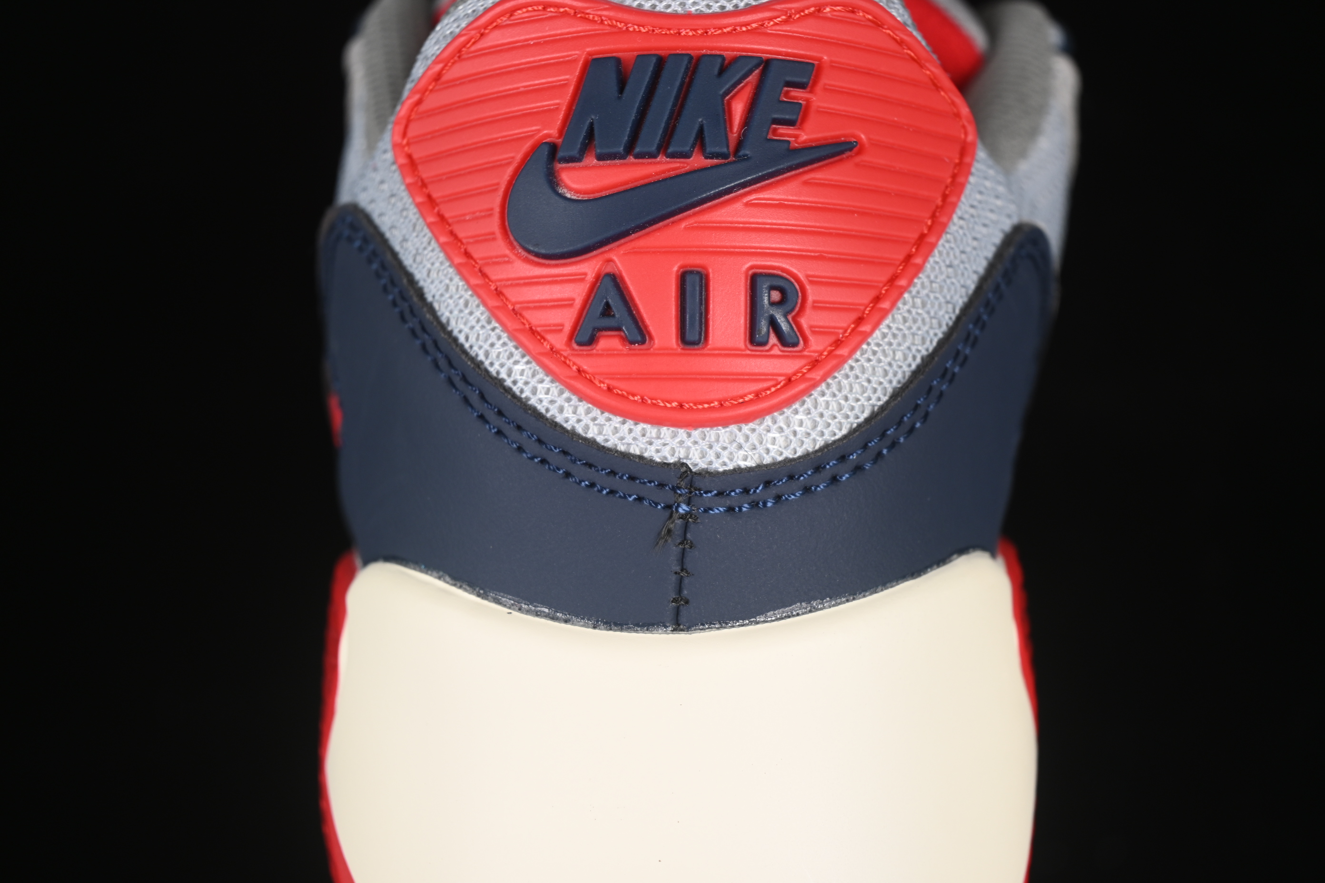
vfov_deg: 18.2
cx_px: 662
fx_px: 2760
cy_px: 442
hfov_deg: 27.0
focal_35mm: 75
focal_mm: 50
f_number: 6.3
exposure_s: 1/60
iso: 160
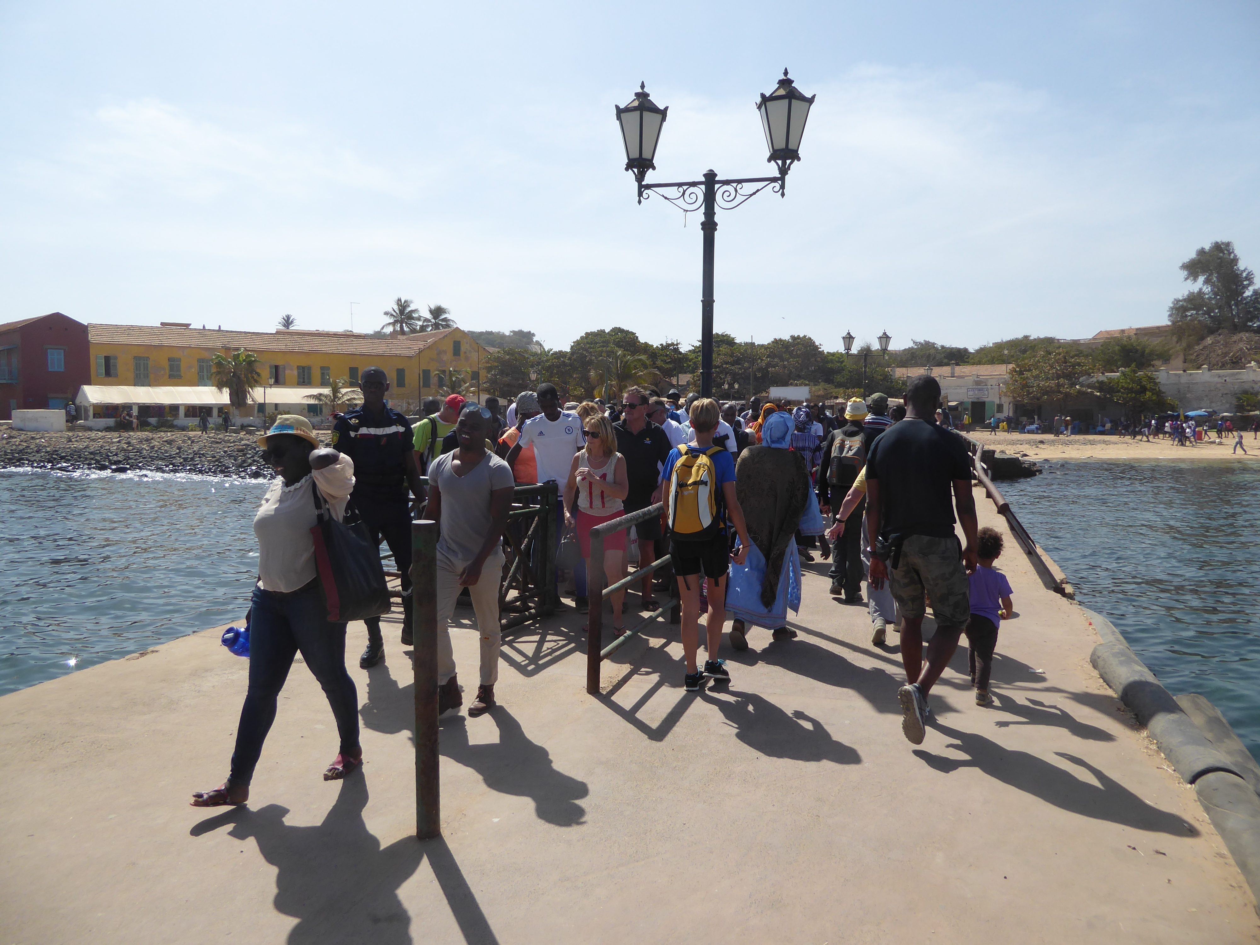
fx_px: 910
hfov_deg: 69.4
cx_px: 630
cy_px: 472
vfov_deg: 54.9
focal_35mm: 25
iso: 80
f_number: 3.3
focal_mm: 4.3
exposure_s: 1/1000
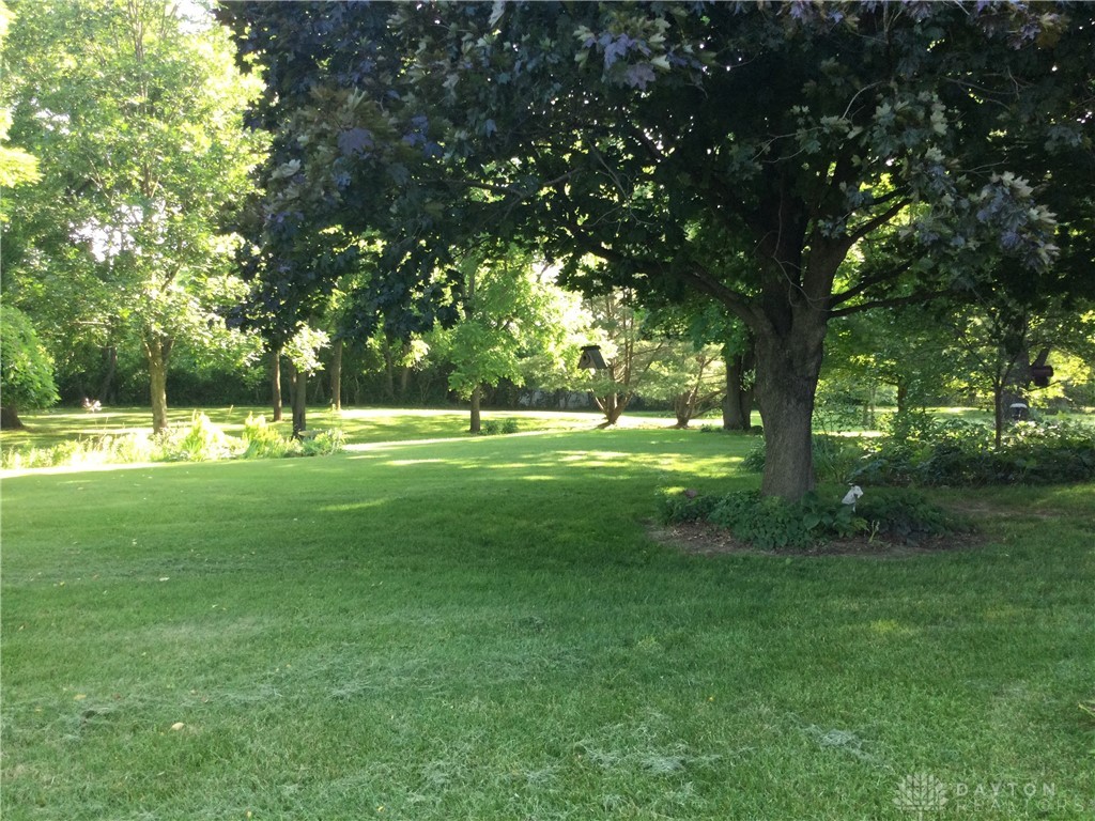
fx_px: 981
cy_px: 410
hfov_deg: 58.4
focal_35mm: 31
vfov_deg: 45.4
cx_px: 548
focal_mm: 3.3
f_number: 2.4
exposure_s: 1/40
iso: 32
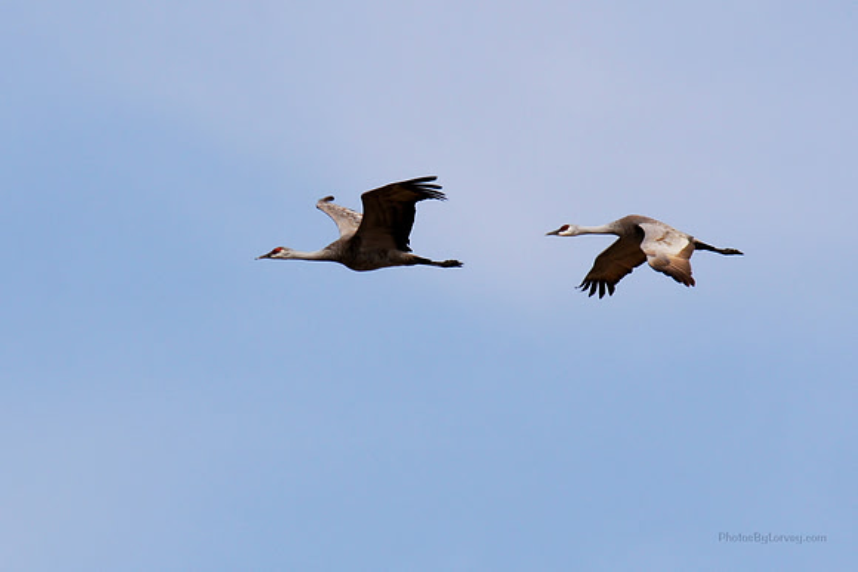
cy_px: 286
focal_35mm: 600
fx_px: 14303
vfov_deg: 2.3
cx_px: 429
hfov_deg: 3.4
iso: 100
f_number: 7.1
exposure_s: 1/1000
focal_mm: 400
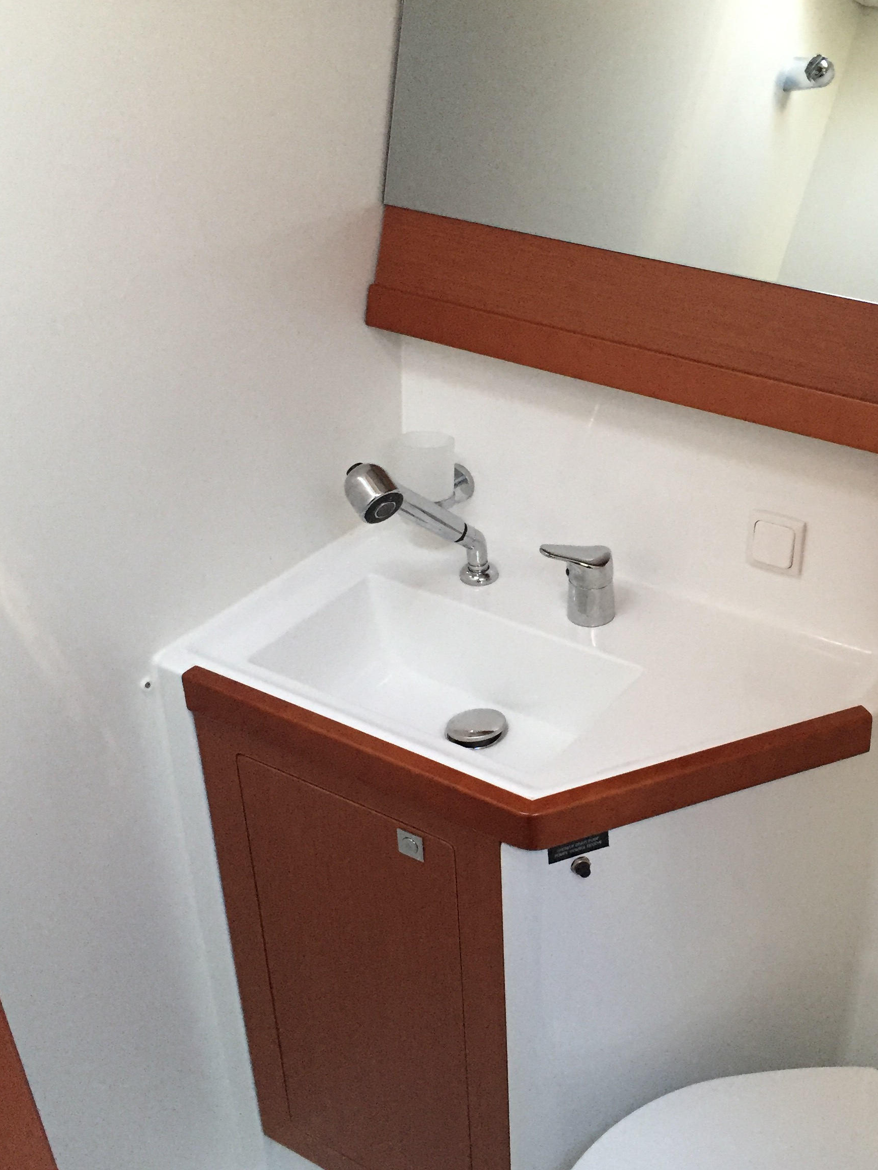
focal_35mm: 41
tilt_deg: -32.6
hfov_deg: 34.7
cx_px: 602
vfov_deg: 45.7
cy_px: 639
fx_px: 1386
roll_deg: -0.2
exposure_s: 1/25
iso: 250
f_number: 2.2
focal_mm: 4.15
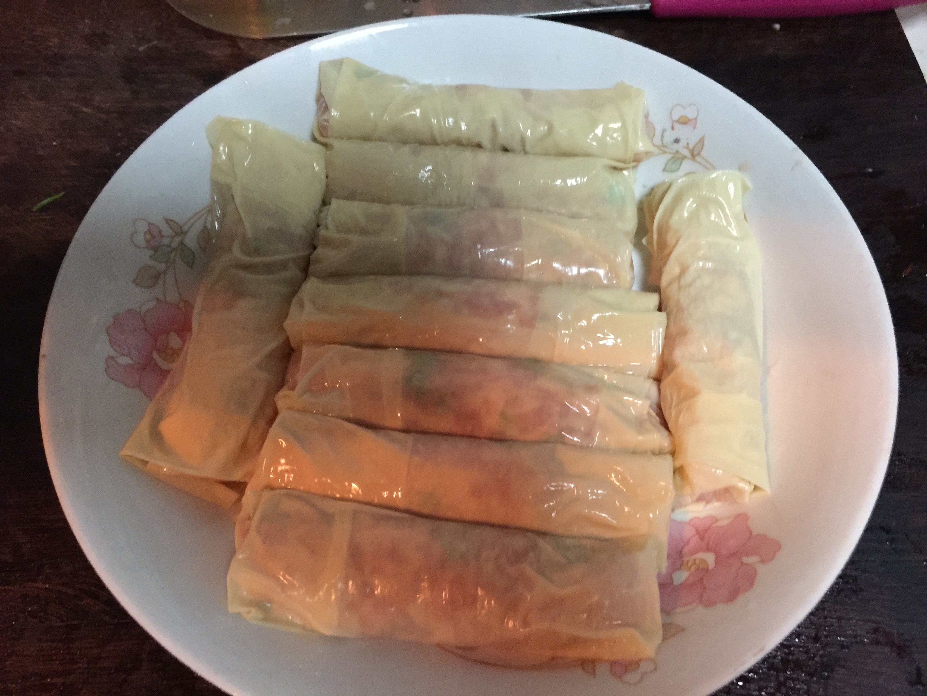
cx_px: 464
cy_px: 348
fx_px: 777
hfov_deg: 61.7
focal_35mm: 29
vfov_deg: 48.2
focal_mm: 4.15
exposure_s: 1/8
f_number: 2.2
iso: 160
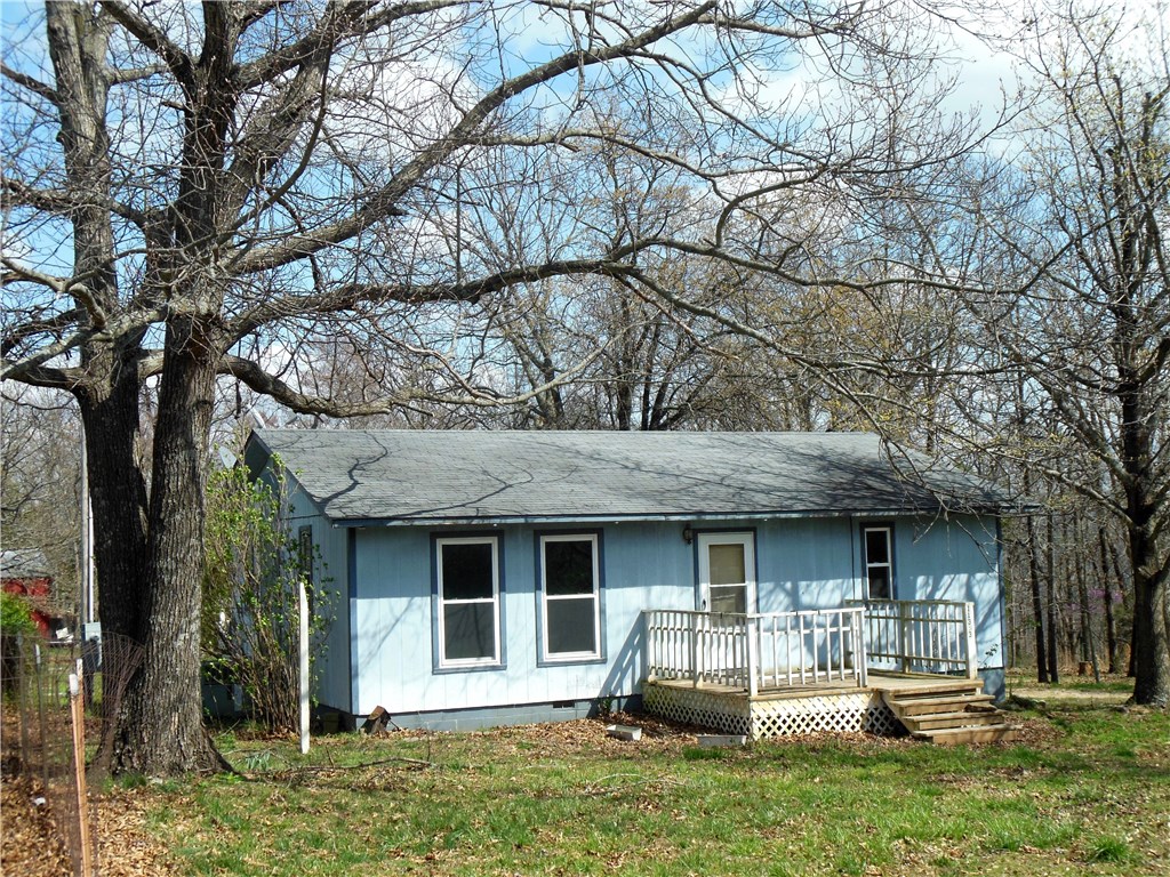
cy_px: 438
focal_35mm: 43
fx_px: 1453
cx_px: 585
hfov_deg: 43.9
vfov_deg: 33.6
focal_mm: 7.7
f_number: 3.8
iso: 125
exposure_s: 1/800
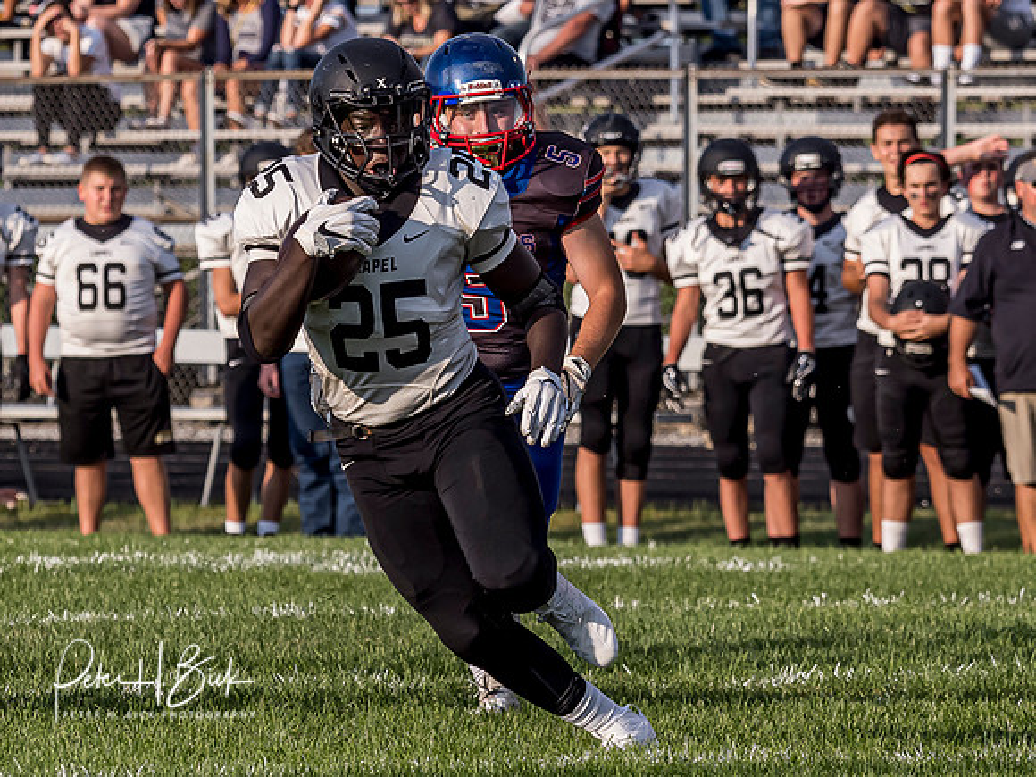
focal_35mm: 544
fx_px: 16270
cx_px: 426
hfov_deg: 3.6
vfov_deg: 2.7
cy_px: 339
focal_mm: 135
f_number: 4.5
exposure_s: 1/1600
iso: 320
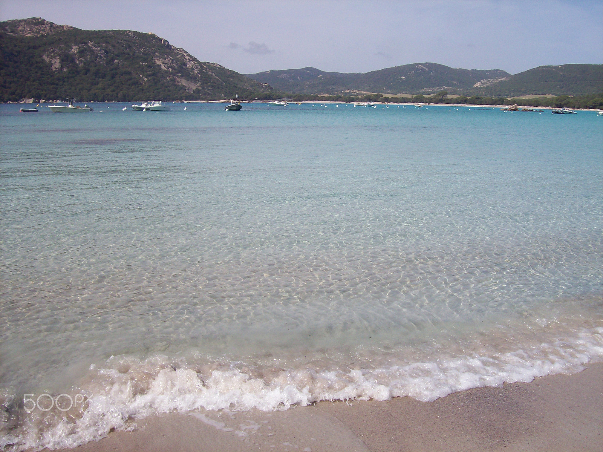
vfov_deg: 39.6
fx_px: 627
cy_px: 226
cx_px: 302
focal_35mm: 36
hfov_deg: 51.4
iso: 80
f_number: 4.8
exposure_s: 1/1028
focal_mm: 6
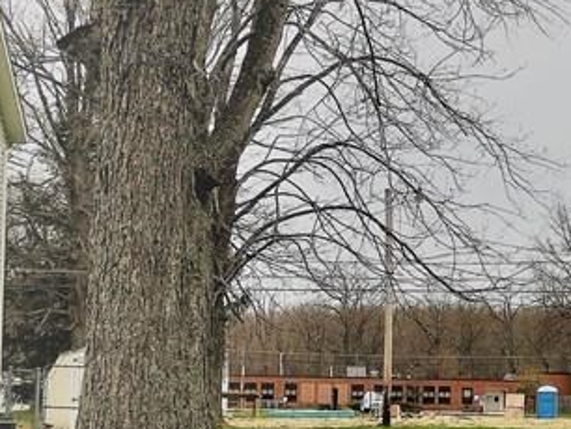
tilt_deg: +0.3
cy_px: 336
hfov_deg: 18.5
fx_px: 1601
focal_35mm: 97
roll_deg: -1.2
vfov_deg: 15.2
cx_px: 787
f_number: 2.2
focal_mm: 4.15
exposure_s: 1/1923
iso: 25
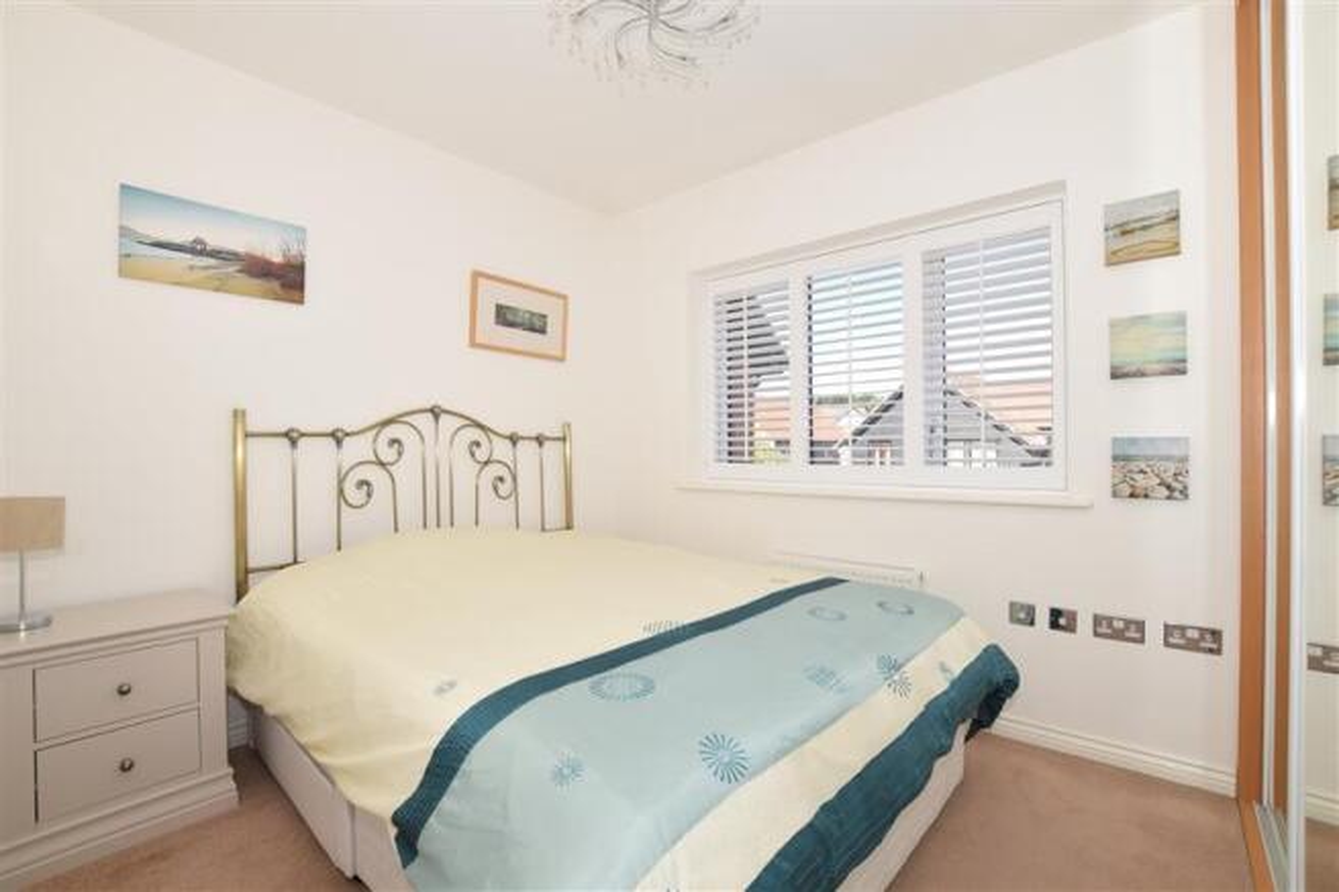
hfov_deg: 100.4
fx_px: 558
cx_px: 670
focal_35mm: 15
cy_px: 446
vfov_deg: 77.3
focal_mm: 10
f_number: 6.3
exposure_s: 1/160
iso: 200
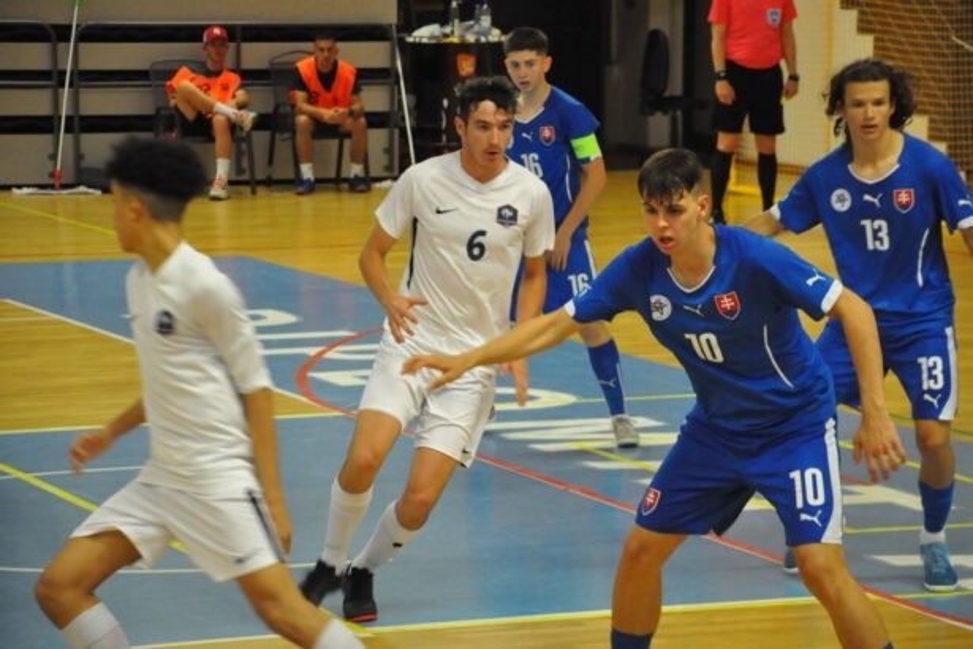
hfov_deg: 13.0
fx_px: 4257
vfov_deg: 8.7
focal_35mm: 158
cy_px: 324
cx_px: 486
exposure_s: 1/125
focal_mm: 105
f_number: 5.6
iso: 3200
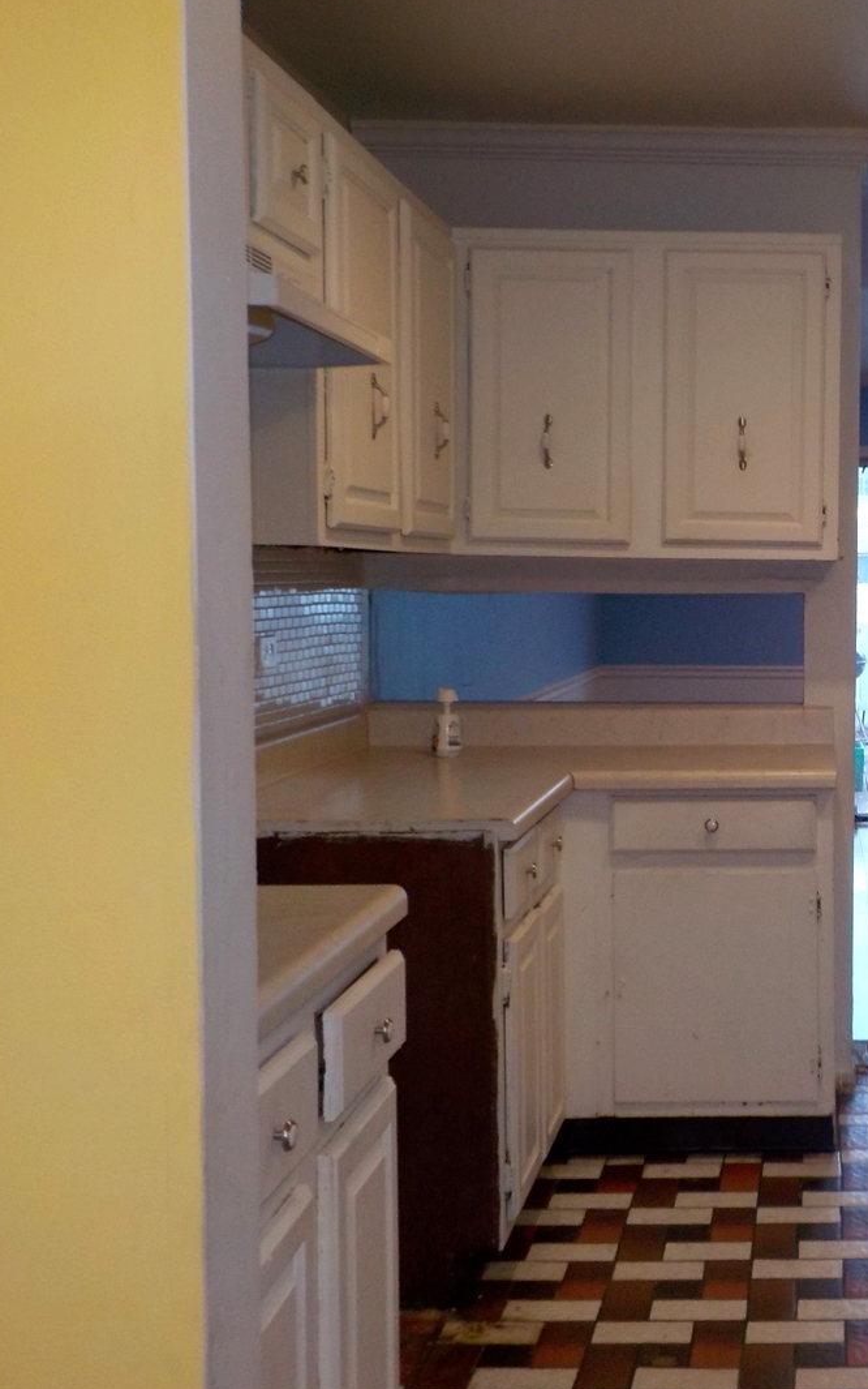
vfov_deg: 46.2
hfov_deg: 28.1
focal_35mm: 43
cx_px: 865
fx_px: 1627
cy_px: 690
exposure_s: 1/30
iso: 180
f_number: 3.3
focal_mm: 4.1
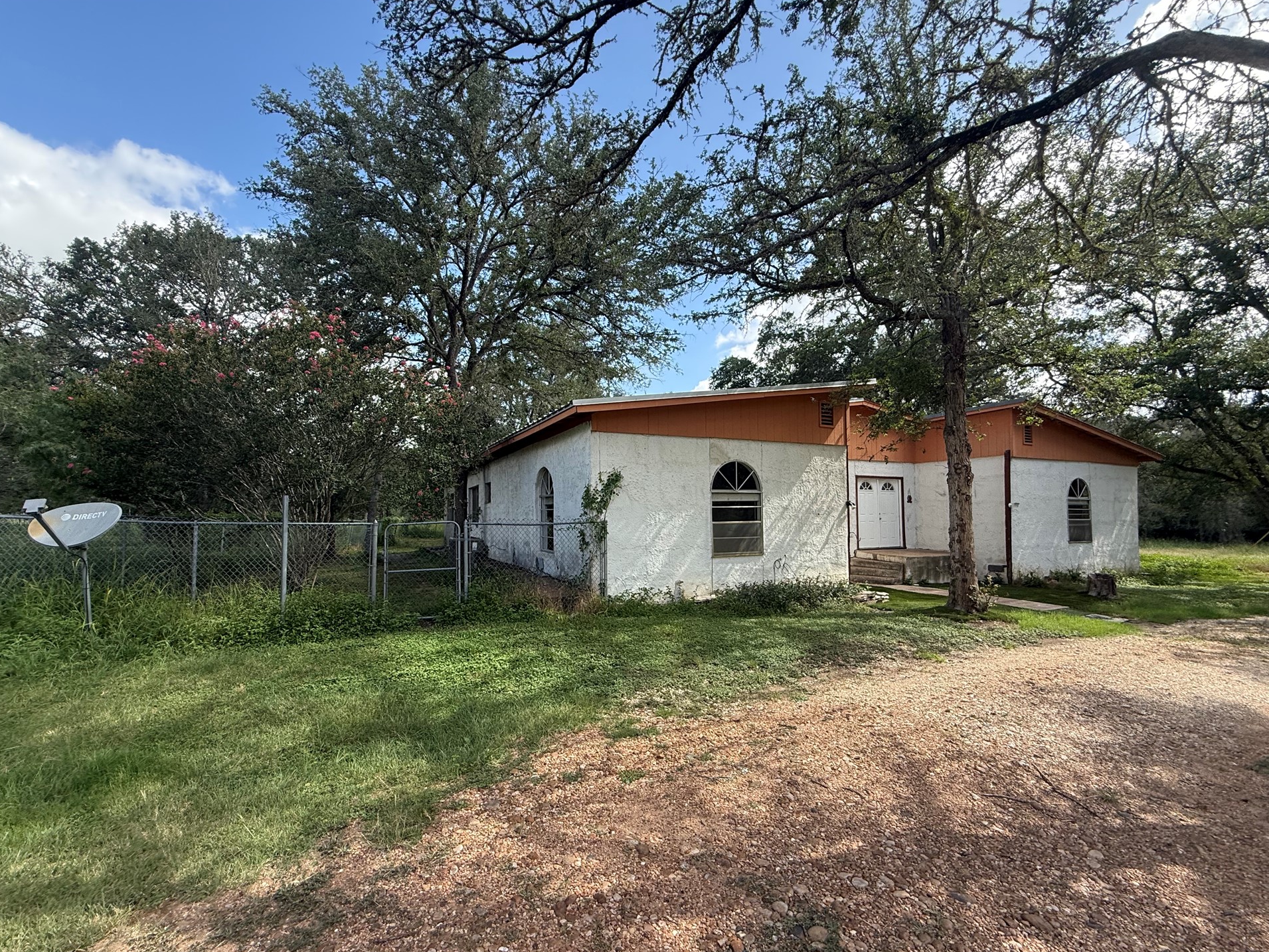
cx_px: 612
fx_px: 550
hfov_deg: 98.1
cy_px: 501
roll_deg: +0.3
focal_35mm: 15
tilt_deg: +1.6
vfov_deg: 81.7
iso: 64
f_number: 2.2
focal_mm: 2.22
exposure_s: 1/574
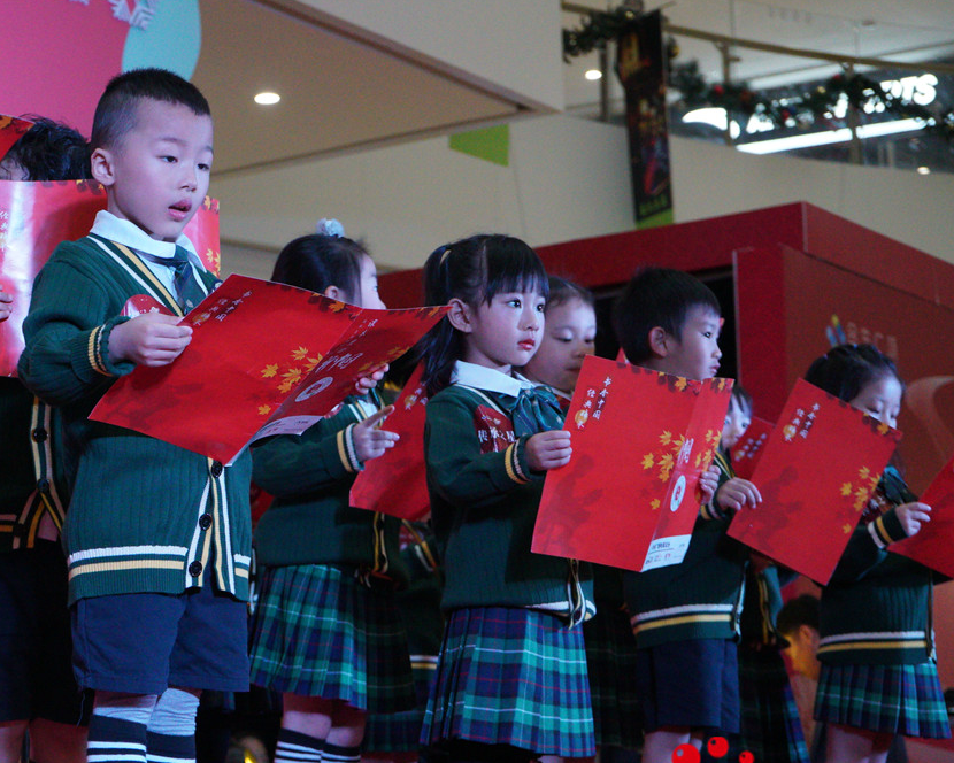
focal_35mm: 95
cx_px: 275
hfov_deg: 20.1
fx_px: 2682
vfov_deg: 16.2
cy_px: 453
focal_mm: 70
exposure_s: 1/640
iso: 6400
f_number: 7.1
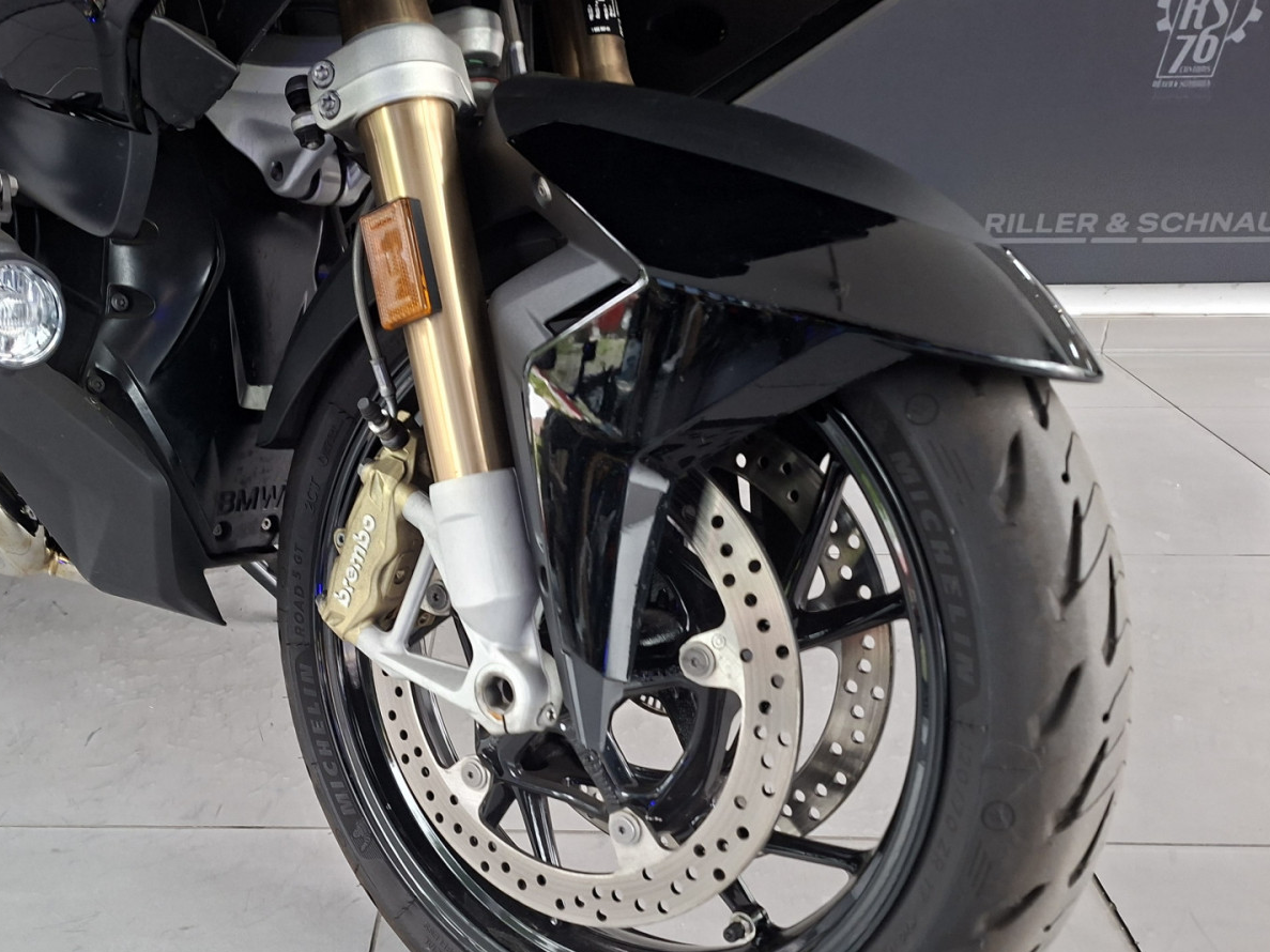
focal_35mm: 31
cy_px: 633
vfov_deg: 44.8
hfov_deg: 57.8
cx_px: 499
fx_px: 1137
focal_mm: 5.54
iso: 320
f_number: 1.8
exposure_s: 1/50
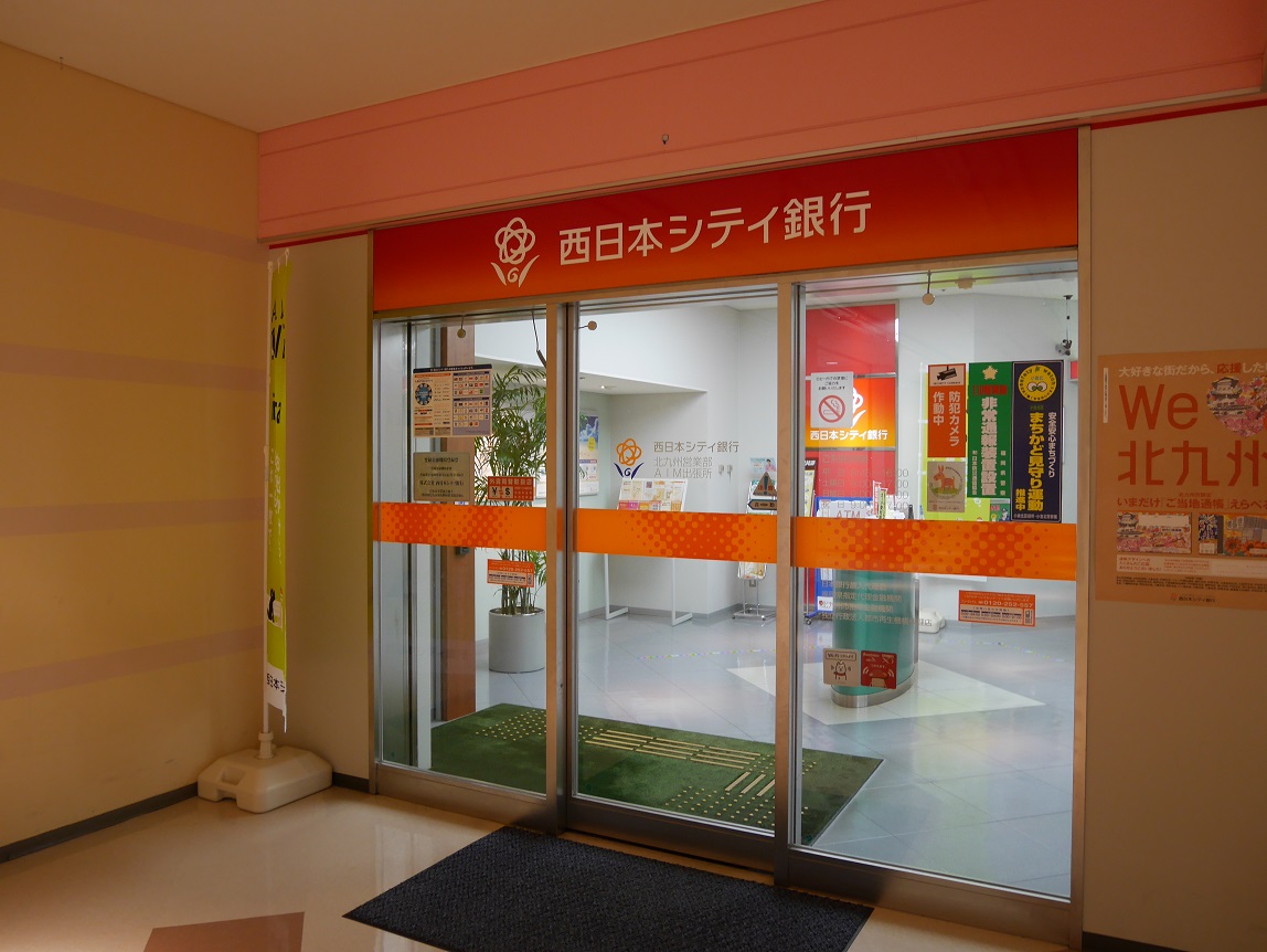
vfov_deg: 53.1
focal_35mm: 26
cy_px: 476
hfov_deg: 67.3
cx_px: 634
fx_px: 952
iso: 640
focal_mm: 13
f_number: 3.6
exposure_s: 1/60
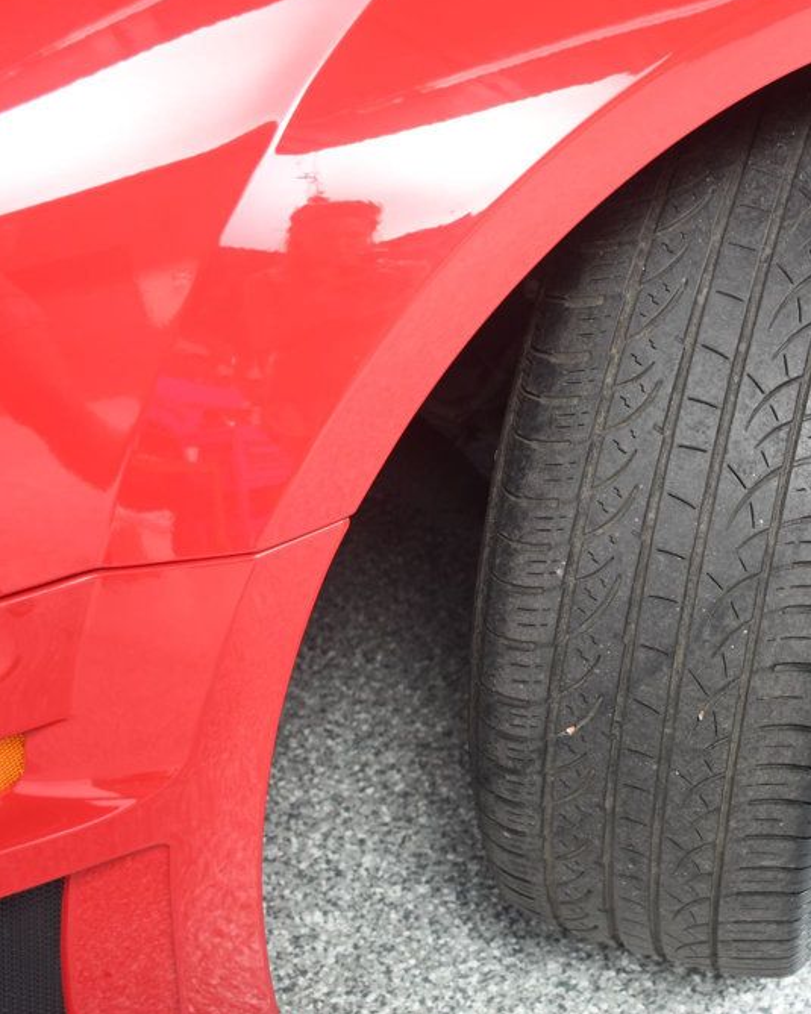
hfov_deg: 26.2
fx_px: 1681
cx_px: 740
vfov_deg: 33.6
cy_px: 506
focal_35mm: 56
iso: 100
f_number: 3.8
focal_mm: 26
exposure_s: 1/160
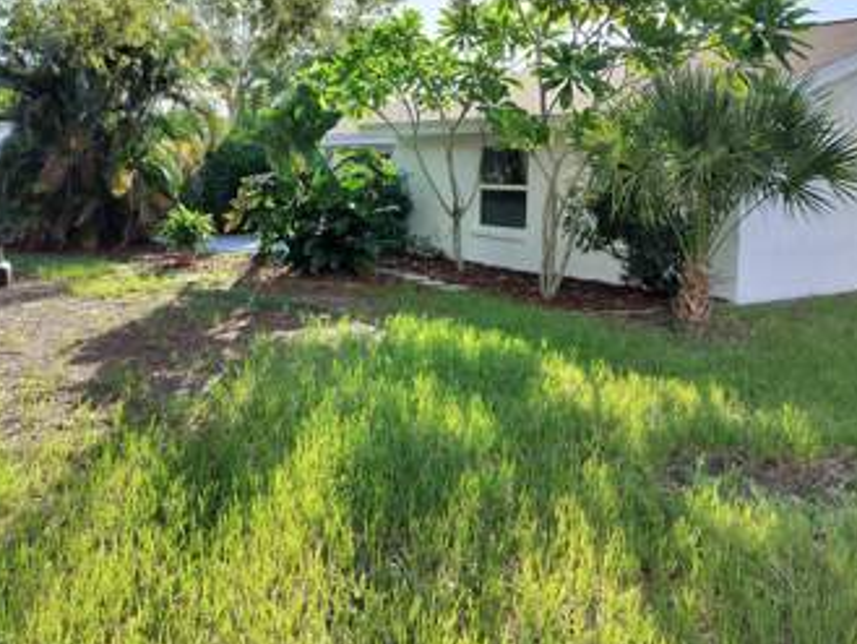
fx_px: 867
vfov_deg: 40.1
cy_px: 203
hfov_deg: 52.5
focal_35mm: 35
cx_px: 375
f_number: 1.7
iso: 50
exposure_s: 1/535
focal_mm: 5.24
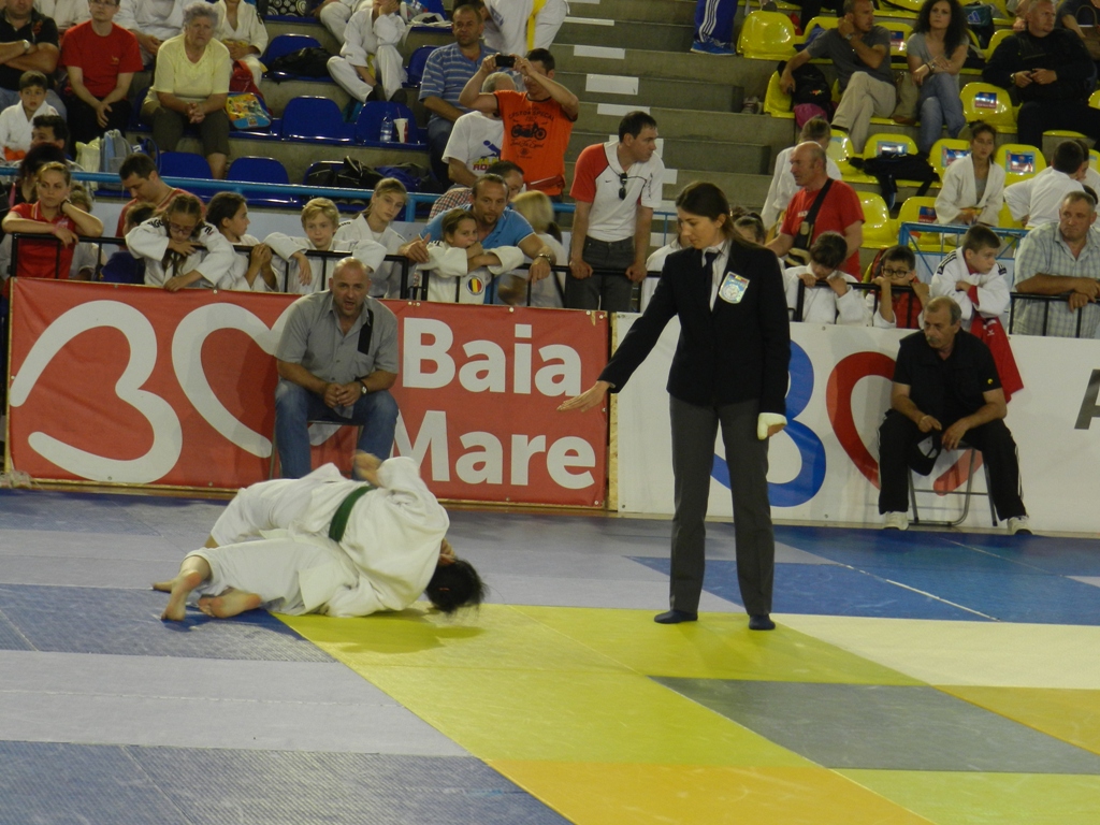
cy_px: 412
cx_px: 550
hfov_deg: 15.2
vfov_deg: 11.4
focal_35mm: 130
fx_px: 4131
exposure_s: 1/30
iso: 280
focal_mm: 23.1
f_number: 5
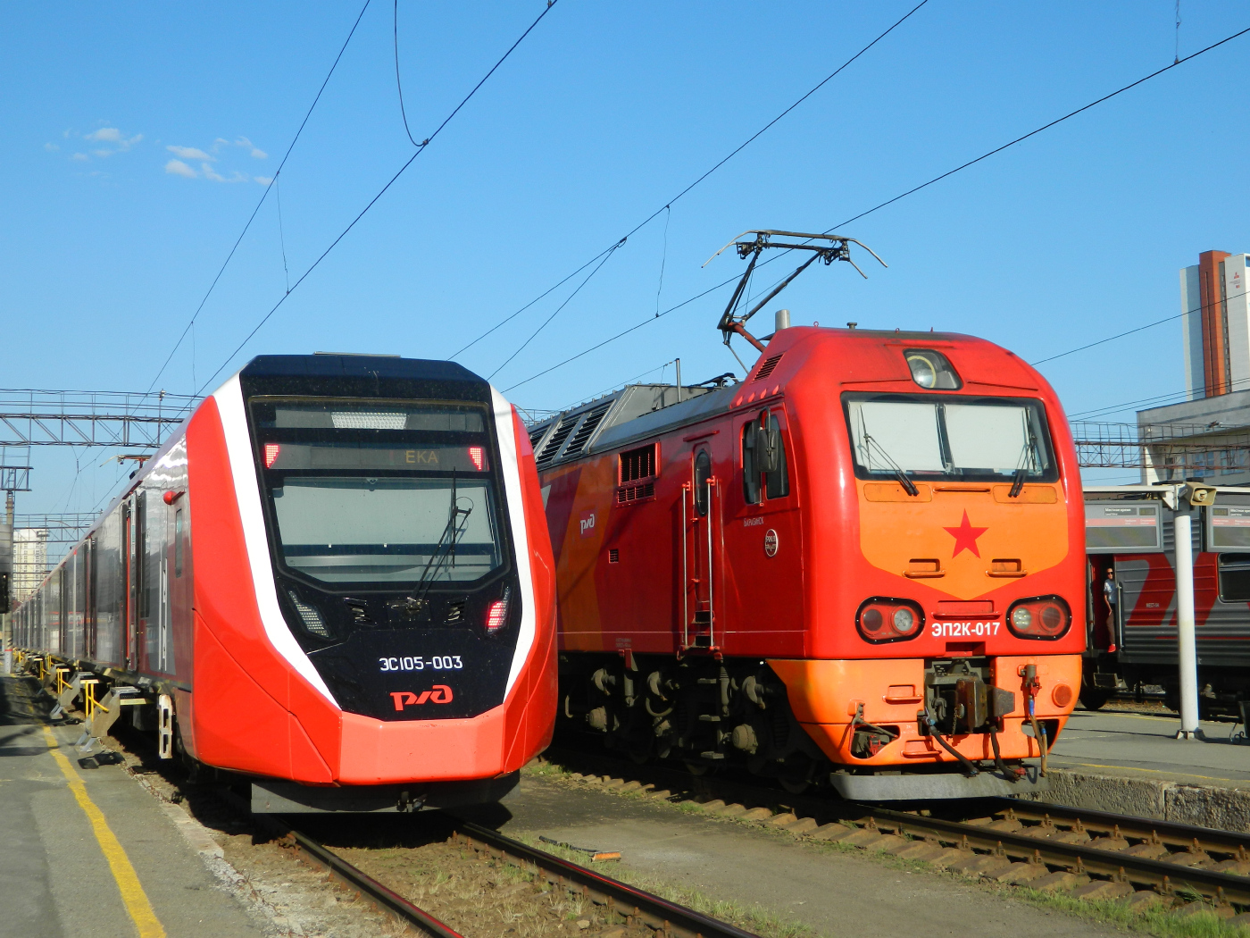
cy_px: 469
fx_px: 1697
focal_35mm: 47
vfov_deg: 30.9
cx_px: 625
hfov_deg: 40.4
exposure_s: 1/800
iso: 80
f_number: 3.6
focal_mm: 8.4
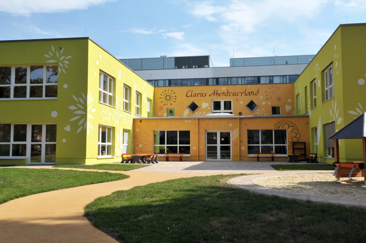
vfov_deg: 36.8
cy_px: 122
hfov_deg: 53.2
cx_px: 183
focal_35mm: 36
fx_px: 366
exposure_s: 1/200
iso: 250
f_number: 16
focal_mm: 24
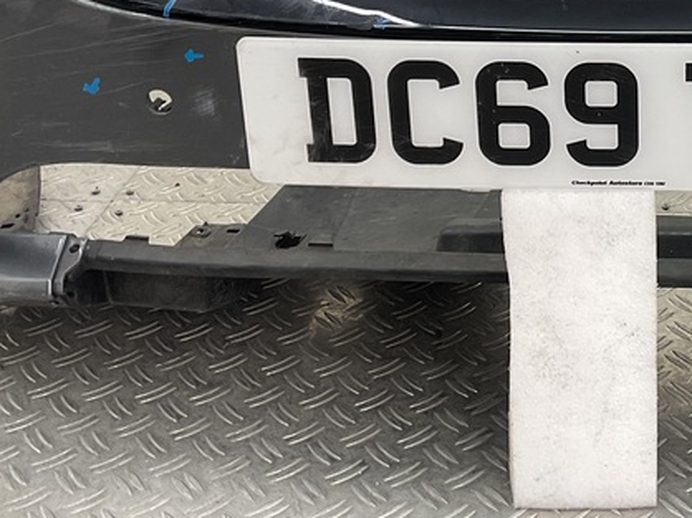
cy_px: -33
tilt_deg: -21.1
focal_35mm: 70
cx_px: 647
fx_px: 1399
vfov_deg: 20.2
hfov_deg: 26.7
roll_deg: -1.3
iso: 40
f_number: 1.8
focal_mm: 3
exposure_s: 1/120
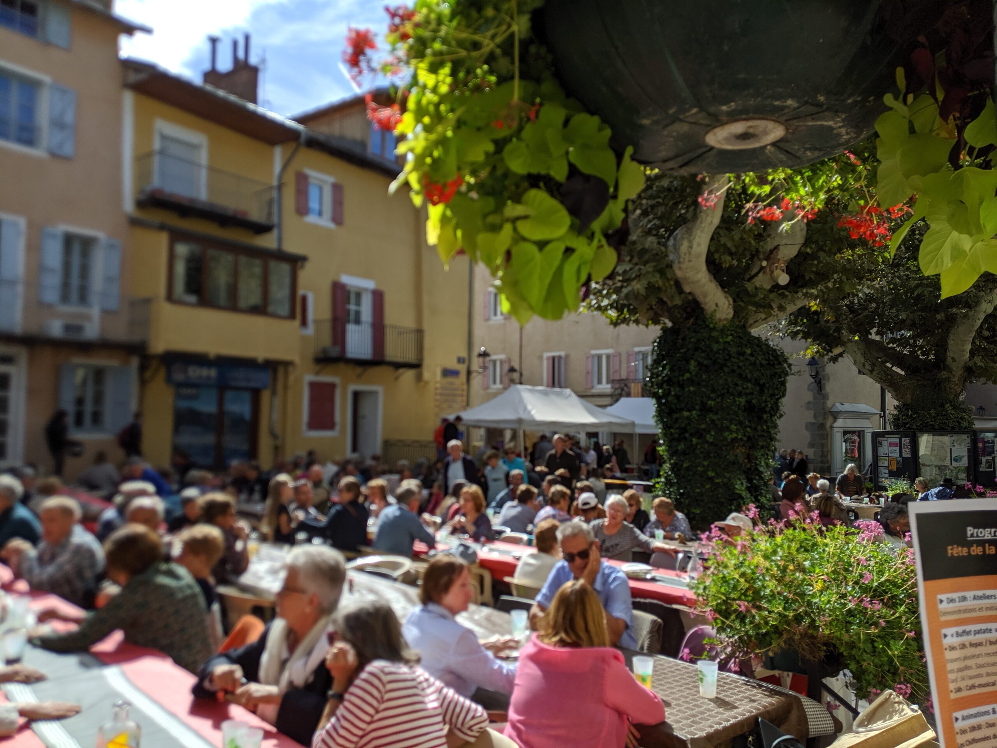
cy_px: 374
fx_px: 778
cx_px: 498
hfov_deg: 65.3
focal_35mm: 27
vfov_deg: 51.4
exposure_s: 1/2611
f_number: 1.8
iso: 55
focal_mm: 4.44
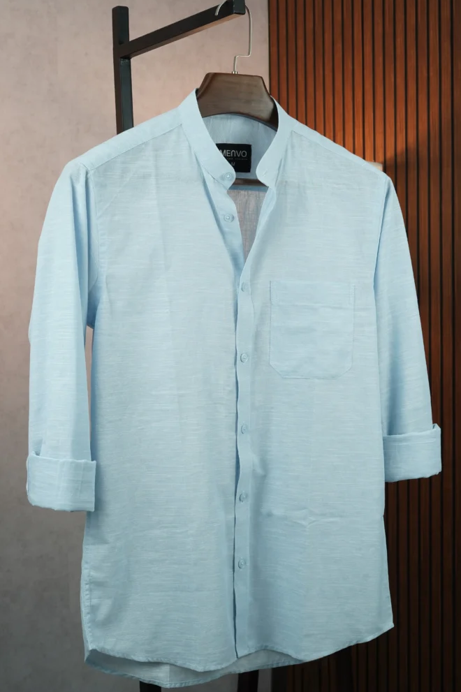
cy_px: 326
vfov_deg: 37.5
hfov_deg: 25.5
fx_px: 1019
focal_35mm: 53
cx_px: 222
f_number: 8
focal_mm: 50
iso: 1600
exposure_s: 1/161
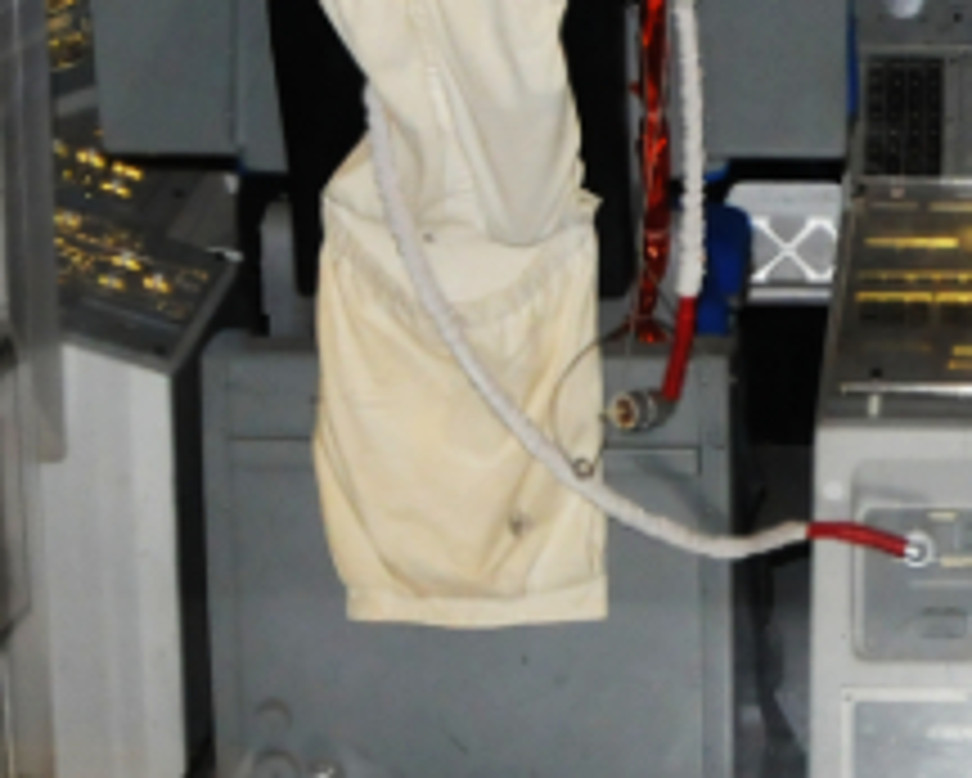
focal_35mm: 117
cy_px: -189
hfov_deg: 16.0
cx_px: 1022
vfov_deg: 12.8
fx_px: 3367
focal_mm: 18
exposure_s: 1/160
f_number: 3.5
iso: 1000
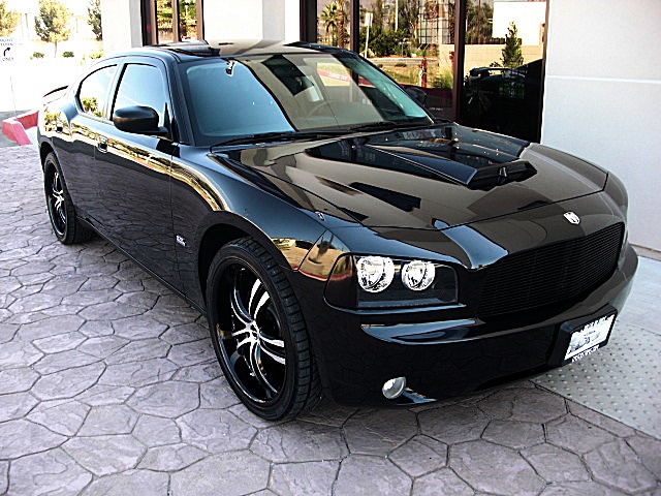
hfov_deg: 51.4
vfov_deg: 39.7
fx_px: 687
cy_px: 248
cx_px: 330
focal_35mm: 36
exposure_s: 1/60
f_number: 2.8
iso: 50
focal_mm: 6.3
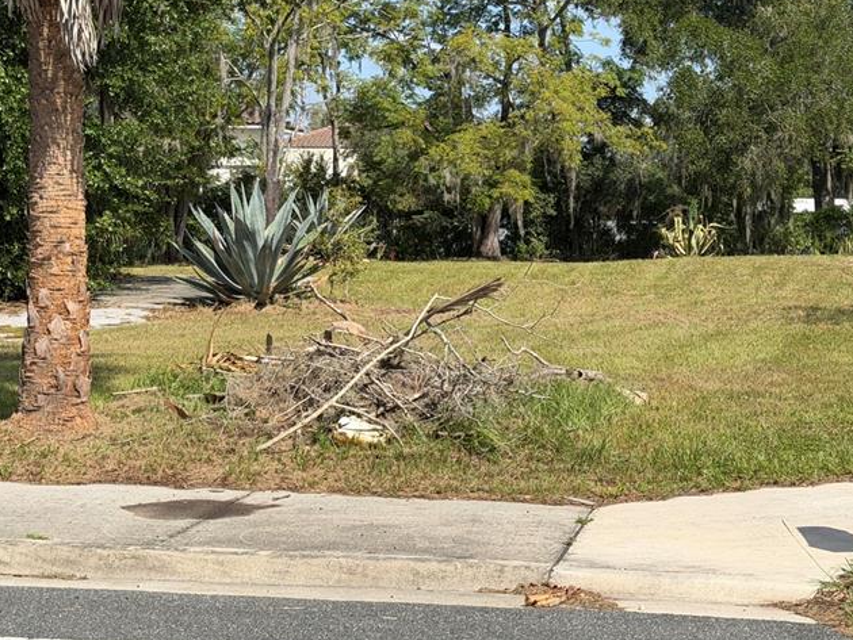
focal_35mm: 78
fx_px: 1923
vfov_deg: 18.9
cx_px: 321
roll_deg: -0.8
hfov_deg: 24.9
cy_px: 244
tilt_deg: +0.2
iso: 64
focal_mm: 6.76
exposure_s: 1/4329
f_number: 1.78
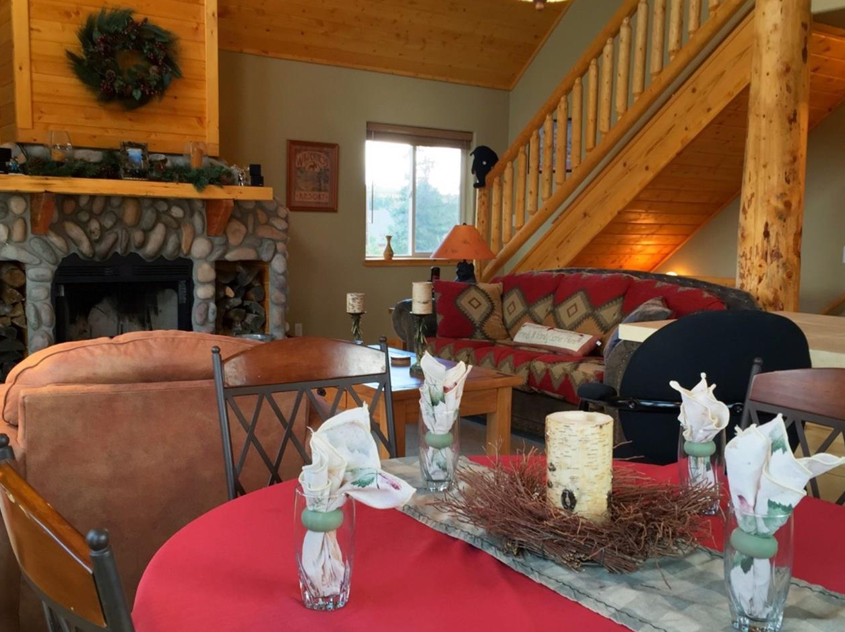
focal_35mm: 37
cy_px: 336
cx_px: 436
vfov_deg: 38.6
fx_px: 903
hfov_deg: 50.2
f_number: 2.2
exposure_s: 1/120
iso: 50
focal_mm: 4.15
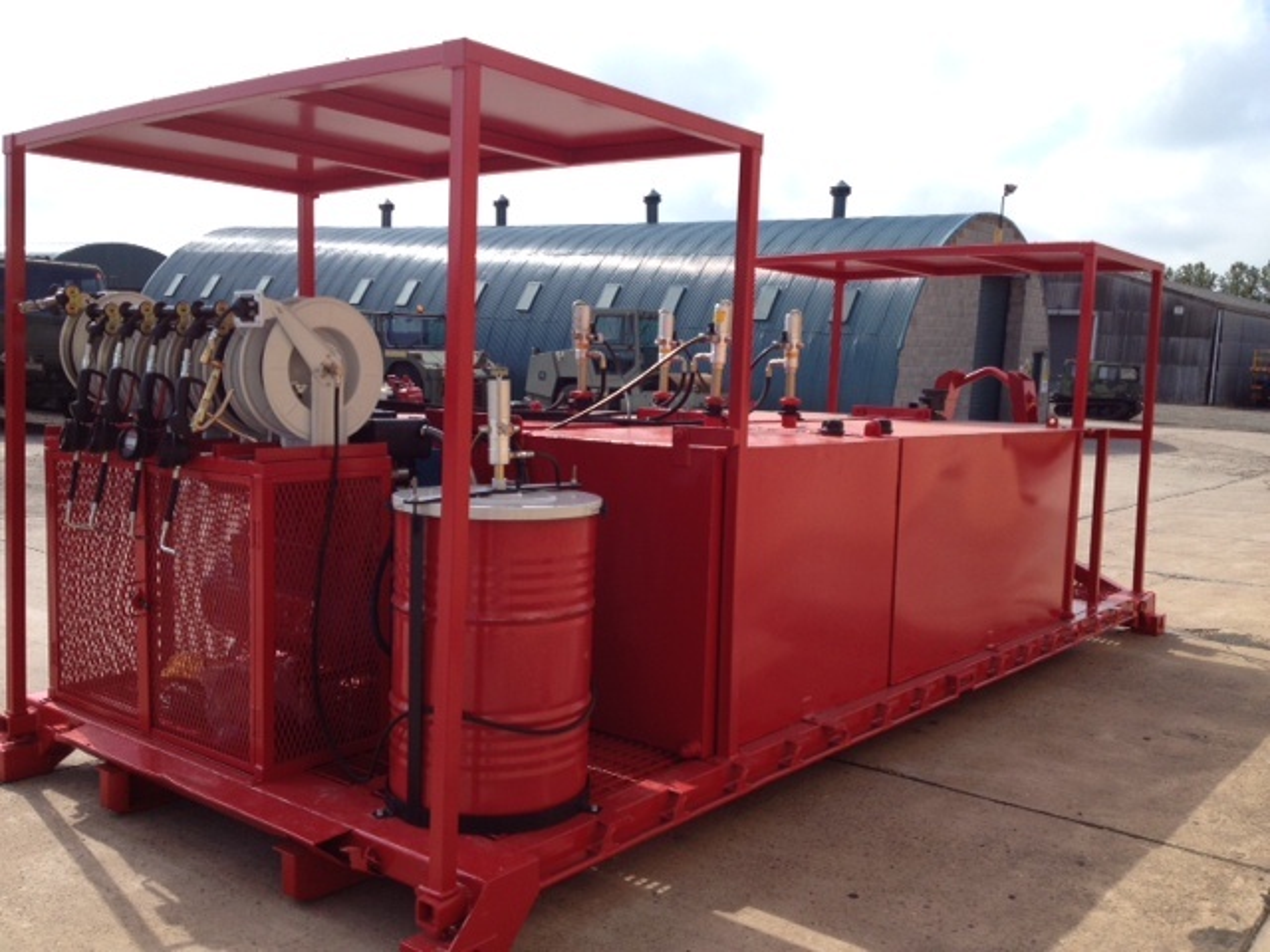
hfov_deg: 52.6
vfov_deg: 40.7
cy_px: 476
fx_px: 1284
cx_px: 635
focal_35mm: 35
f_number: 2.4
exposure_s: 1/1346
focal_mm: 4.28
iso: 64
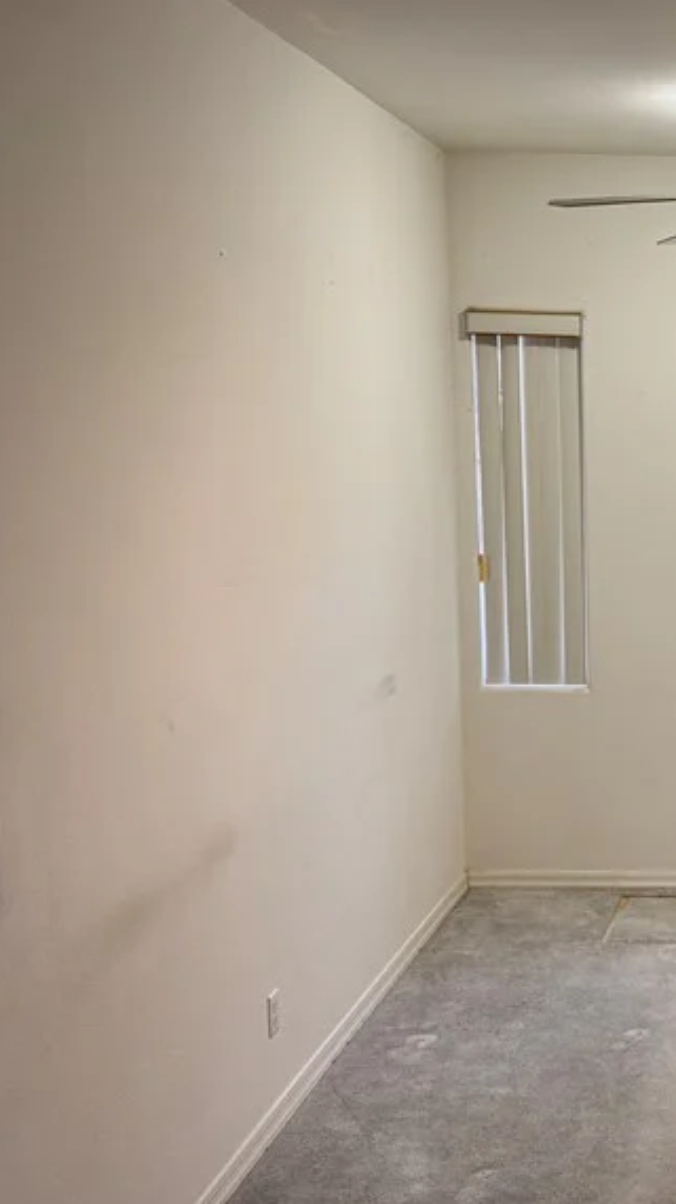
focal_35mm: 47
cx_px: 843
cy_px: 617
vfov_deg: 43.7
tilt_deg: -6.9
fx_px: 1500
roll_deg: -0.5
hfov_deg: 23.0
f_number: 1.78
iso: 160
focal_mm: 6.76
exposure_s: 1/120
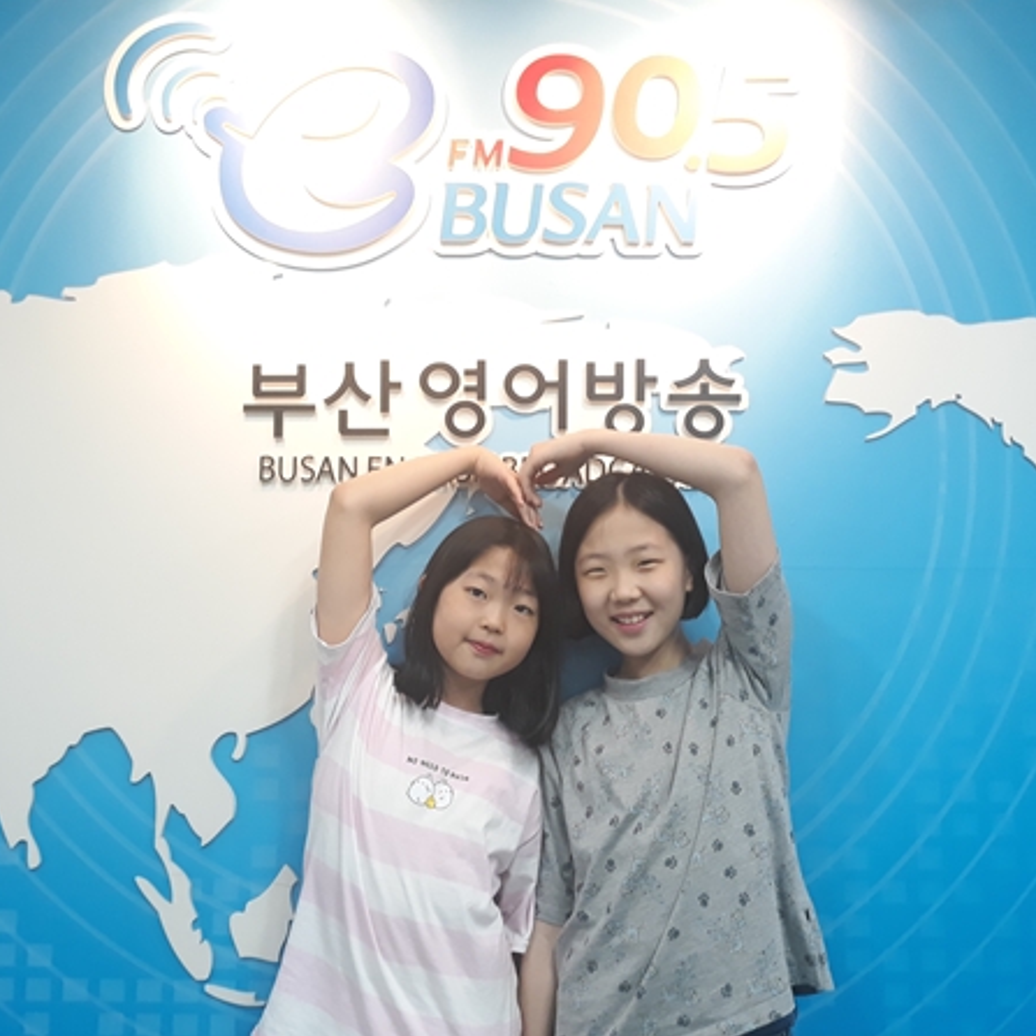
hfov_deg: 51.1
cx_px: 498
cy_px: 519
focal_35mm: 32
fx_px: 1084
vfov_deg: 51.1
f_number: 1.7
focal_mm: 3.71
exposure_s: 1/40
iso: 100
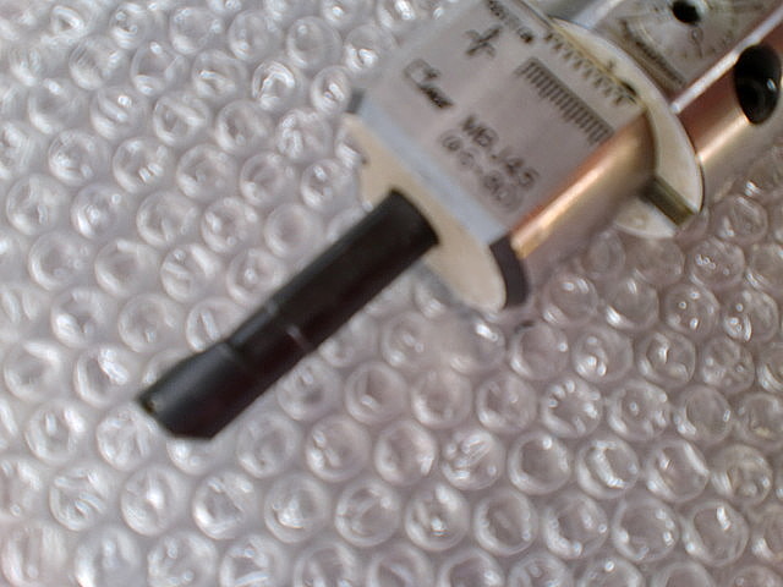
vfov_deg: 40.7
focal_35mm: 35
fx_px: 792
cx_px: 392
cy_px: 294
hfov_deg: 52.6
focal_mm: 6.3
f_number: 3.1
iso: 64
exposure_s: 1/100
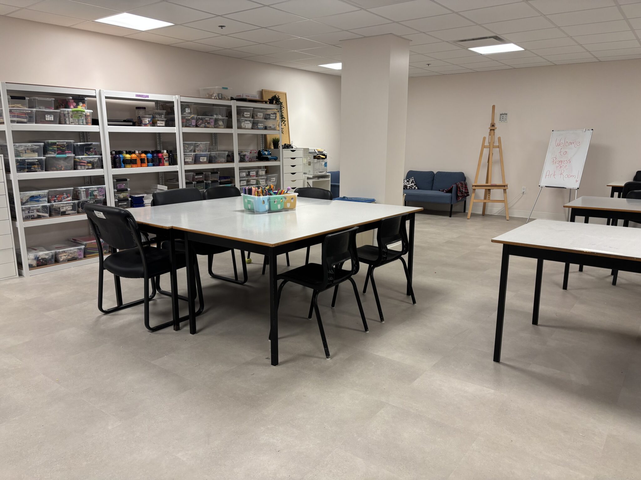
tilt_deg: -11.3
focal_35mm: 26
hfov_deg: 67.3
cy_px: 240
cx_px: 320
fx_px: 481
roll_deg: -0.4
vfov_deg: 53.1
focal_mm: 5.96
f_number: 1.6
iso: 80
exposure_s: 1/60
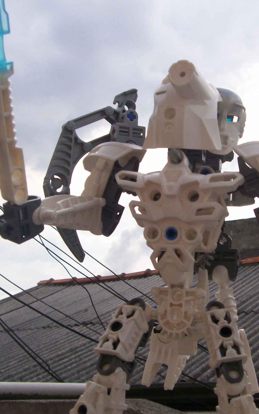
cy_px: 206
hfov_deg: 21.9
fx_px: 666
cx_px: 171
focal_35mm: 59
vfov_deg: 34.5
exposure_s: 1/315
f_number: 4.8
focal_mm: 6
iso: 80
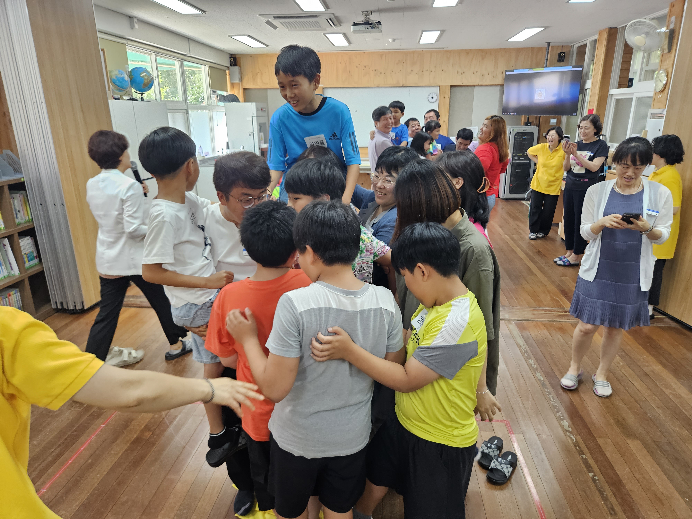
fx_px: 460
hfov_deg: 73.9
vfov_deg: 58.9
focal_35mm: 23
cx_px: 346
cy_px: 260
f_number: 1.8
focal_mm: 5.4
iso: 200
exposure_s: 1/120
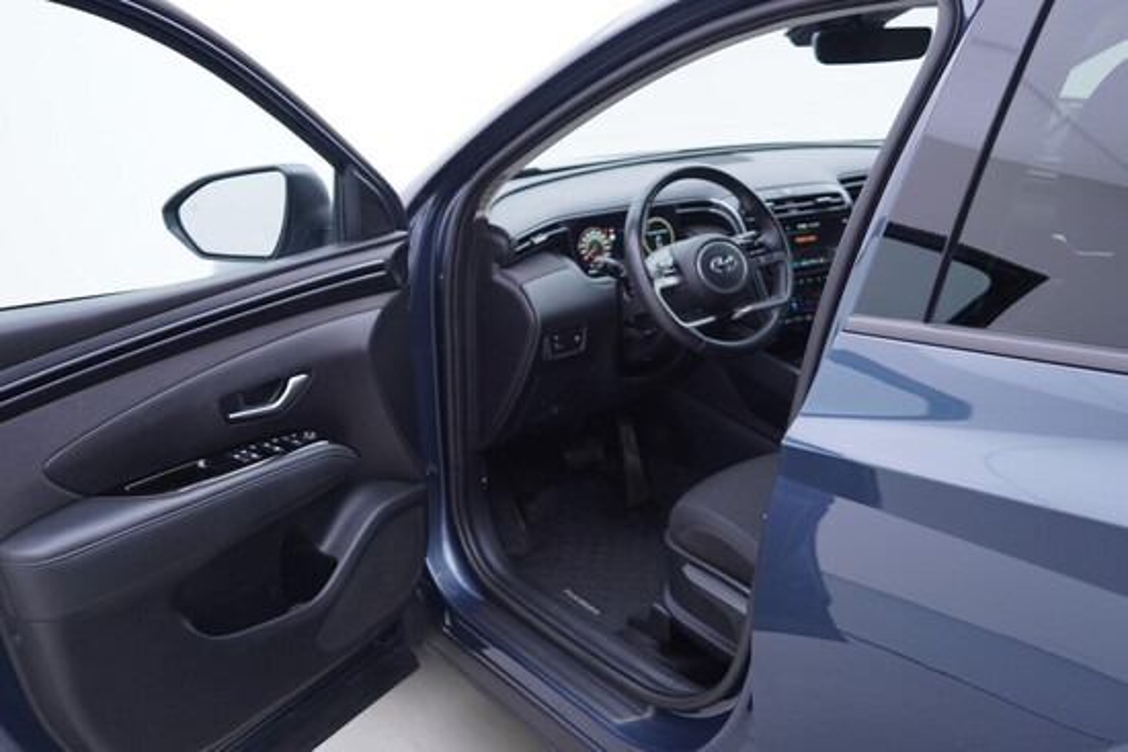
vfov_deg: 36.9
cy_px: 376
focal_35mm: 36
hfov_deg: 53.1
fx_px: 1128
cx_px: 564
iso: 125
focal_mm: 24
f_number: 2.8
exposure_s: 1/40
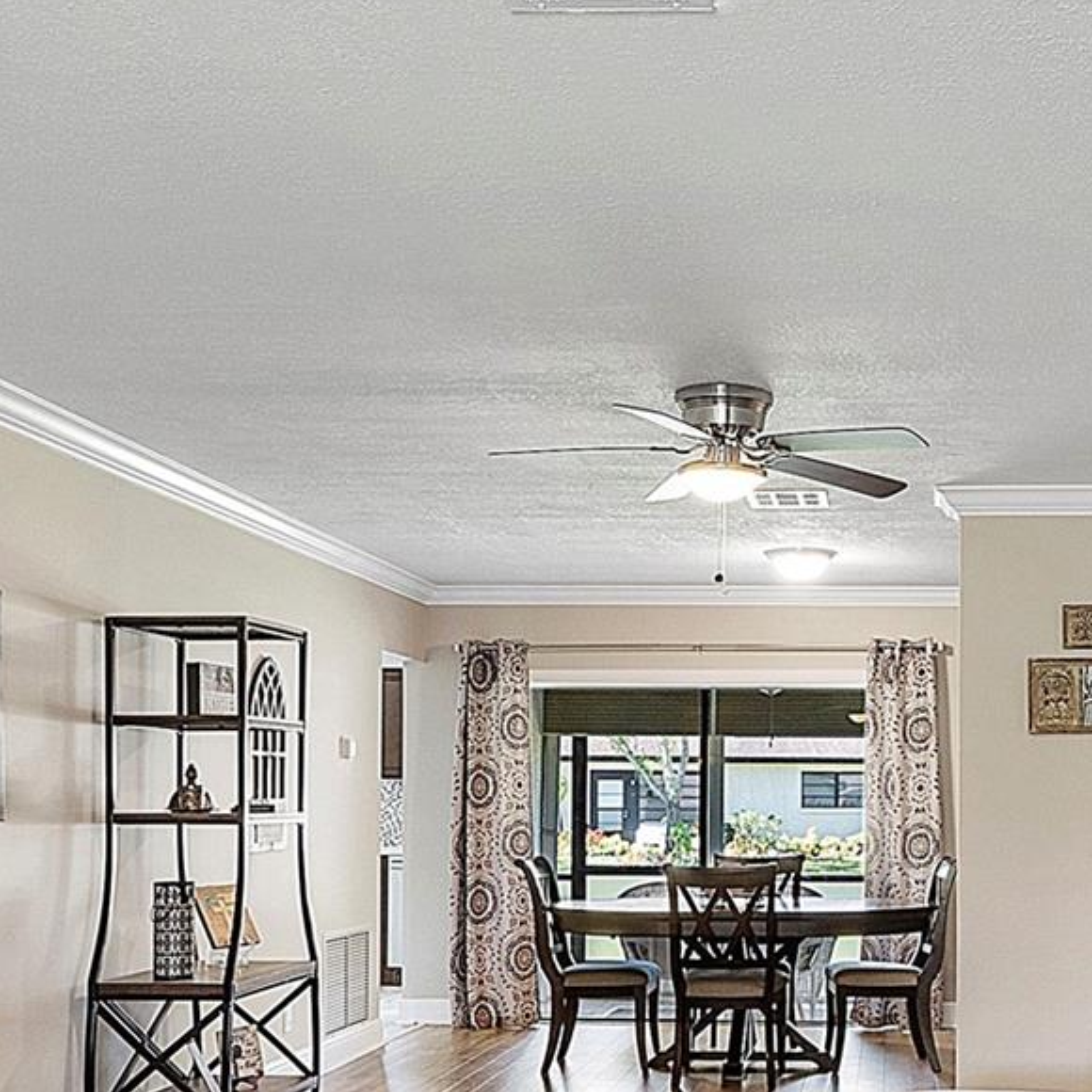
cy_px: 812
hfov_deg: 36.4
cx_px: 859
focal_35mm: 45
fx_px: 1606
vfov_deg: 36.7
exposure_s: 1/2
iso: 250
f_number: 9
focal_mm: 10
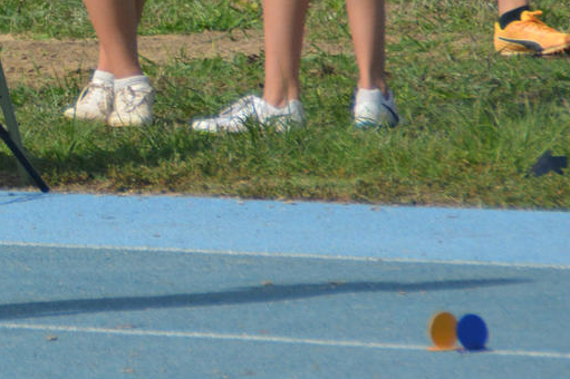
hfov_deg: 1.7
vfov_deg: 1.1
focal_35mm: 1203
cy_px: -151
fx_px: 19035
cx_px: -377
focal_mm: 200
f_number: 6.3
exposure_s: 1/1600
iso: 400
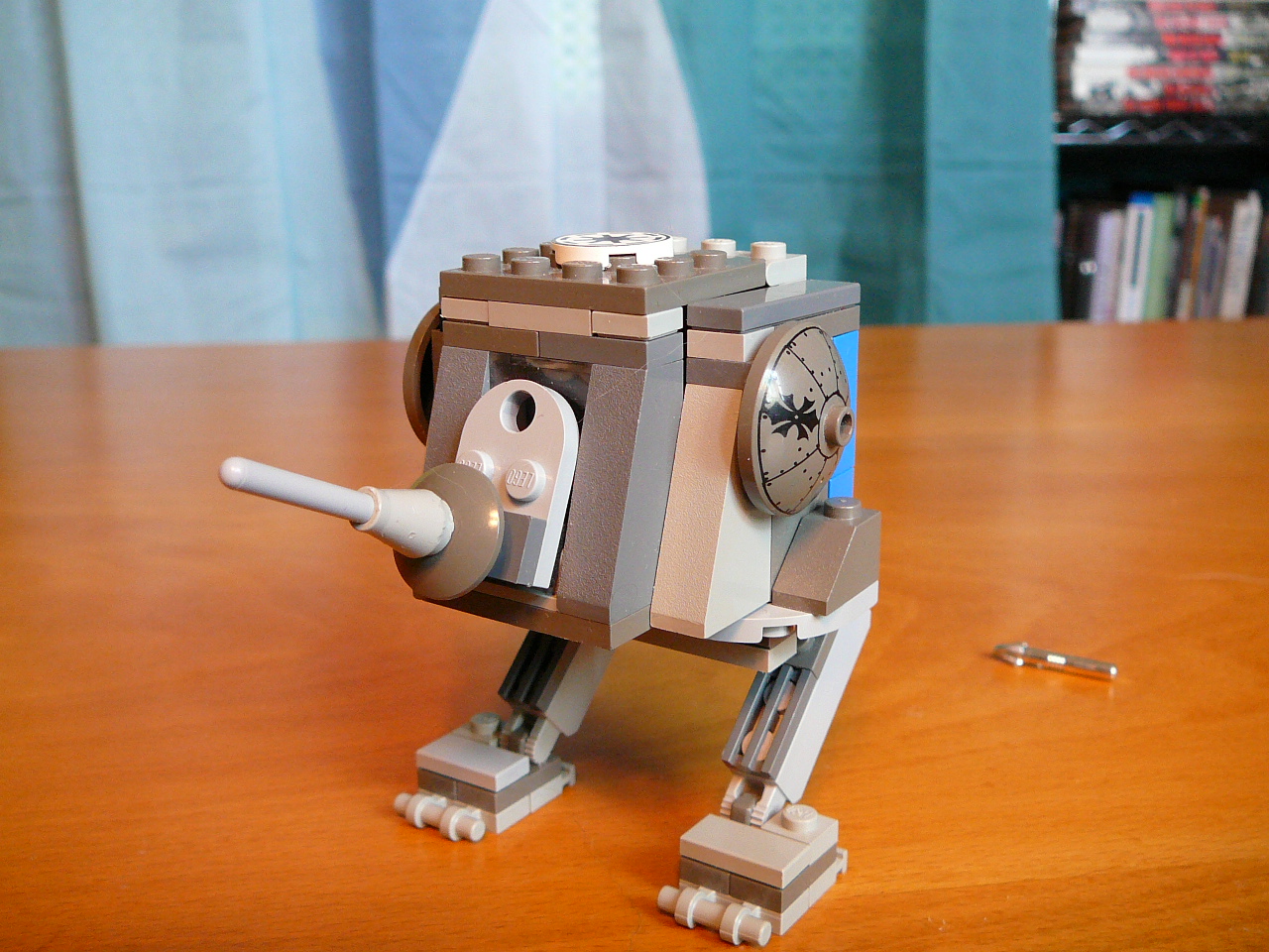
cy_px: 476
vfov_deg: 39.7
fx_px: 1320
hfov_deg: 51.4
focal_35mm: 36
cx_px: 634
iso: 200
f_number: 2.8
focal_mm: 5.2
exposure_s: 1/25
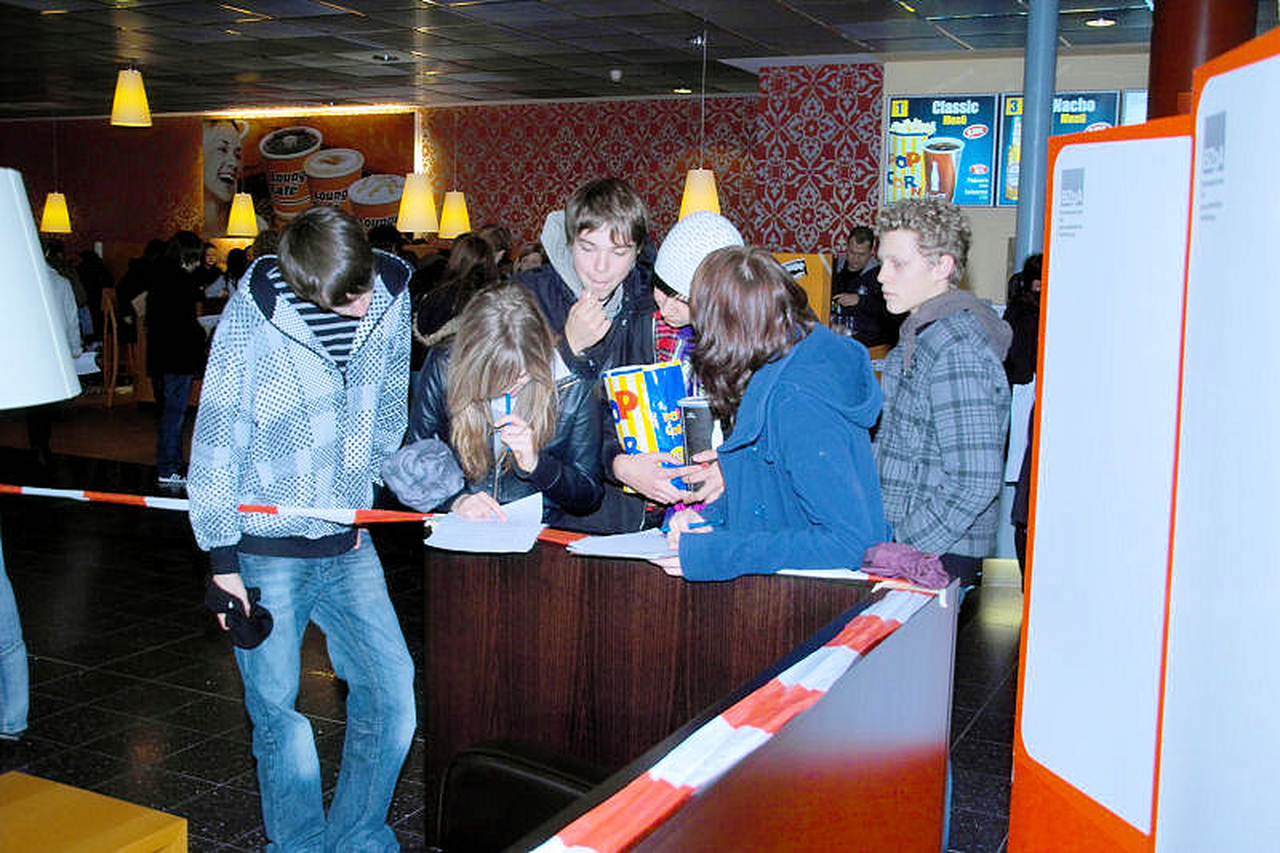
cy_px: 426
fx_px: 1280
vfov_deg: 36.9
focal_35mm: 36
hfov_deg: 53.1
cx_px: 640
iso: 400
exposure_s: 1/60
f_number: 4
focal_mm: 21
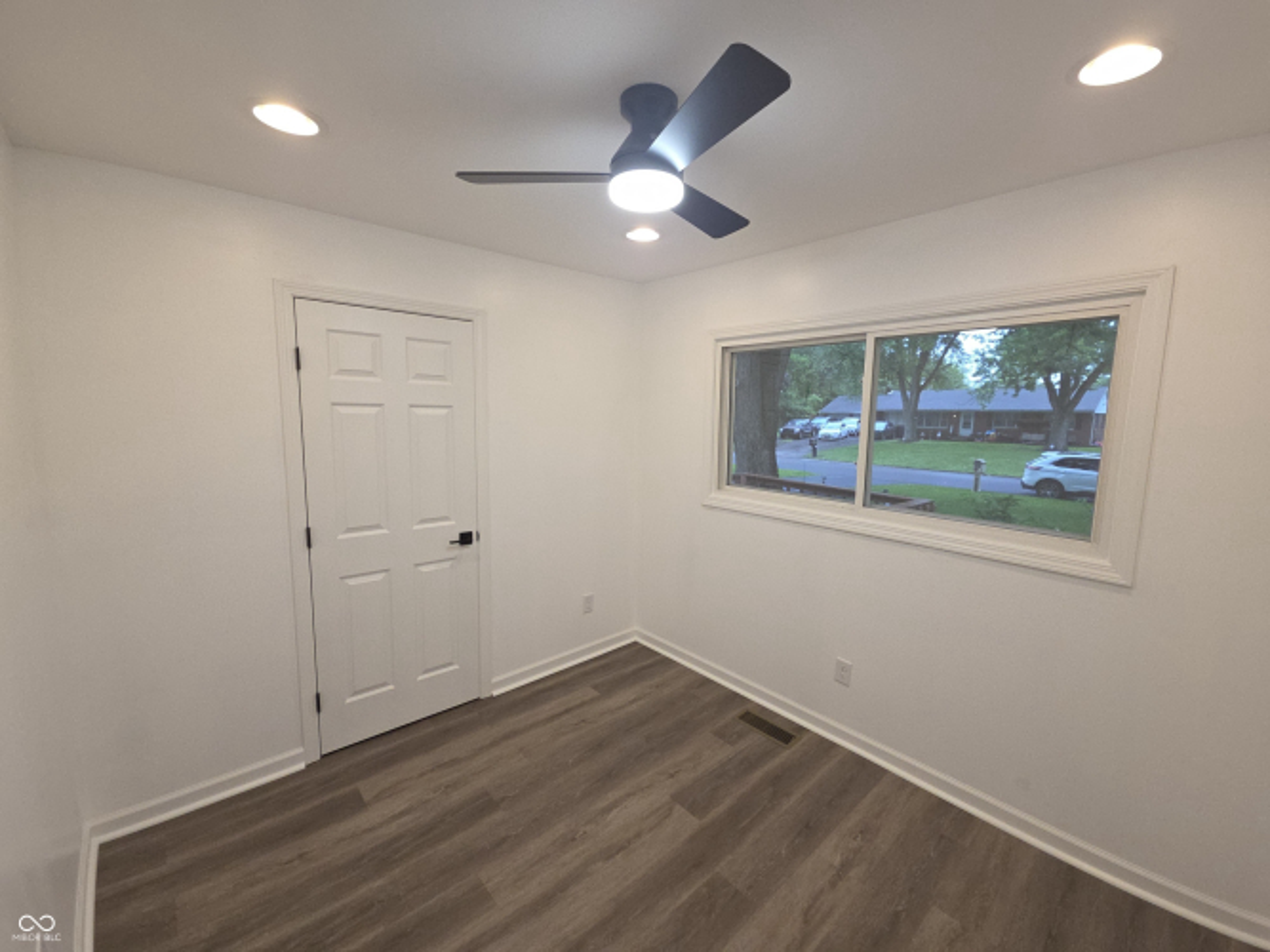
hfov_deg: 106.2
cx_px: 635
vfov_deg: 89.9
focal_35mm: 13
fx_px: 477
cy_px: 476
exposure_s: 1/120
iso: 125
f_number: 2.2
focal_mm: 2.2
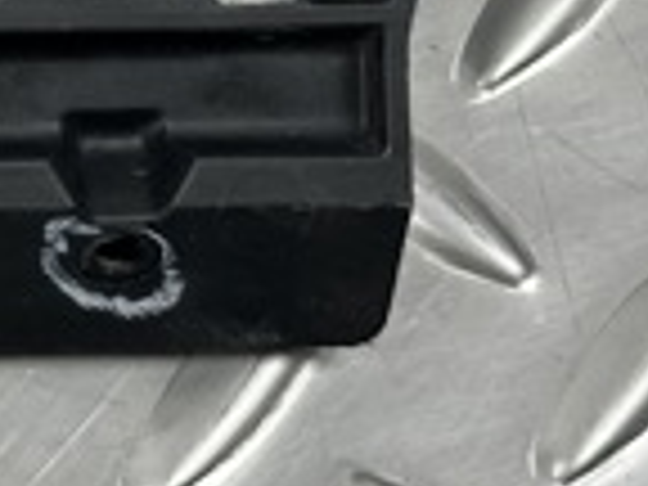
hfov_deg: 9.0
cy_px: -353
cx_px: -410
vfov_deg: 6.8
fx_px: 3987
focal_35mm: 213
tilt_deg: -62.4
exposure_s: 1/100
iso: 50
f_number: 1.78
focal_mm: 6.86
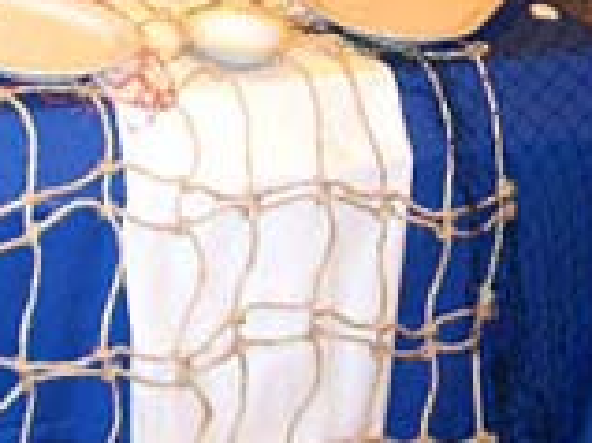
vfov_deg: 14.4
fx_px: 1692
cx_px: -74
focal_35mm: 99
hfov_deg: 19.0
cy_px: -119
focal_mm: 5.8
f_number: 2.6
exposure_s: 1/60
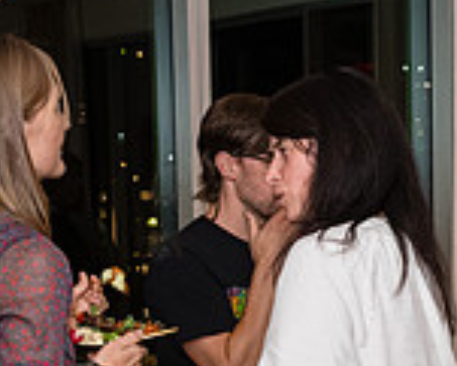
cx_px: 554
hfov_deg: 14.7
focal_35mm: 126
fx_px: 1705
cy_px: 352
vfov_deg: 12.1
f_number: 4.5
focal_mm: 35
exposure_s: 1/250
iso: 5000
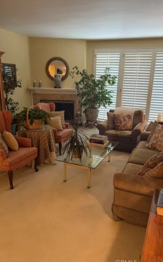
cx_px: 89
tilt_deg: -15.9
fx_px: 185
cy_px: 132
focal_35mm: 26
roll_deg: -2.0
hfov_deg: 47.5
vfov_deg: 70.4
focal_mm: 6.76
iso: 125
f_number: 1.78
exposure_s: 1/60
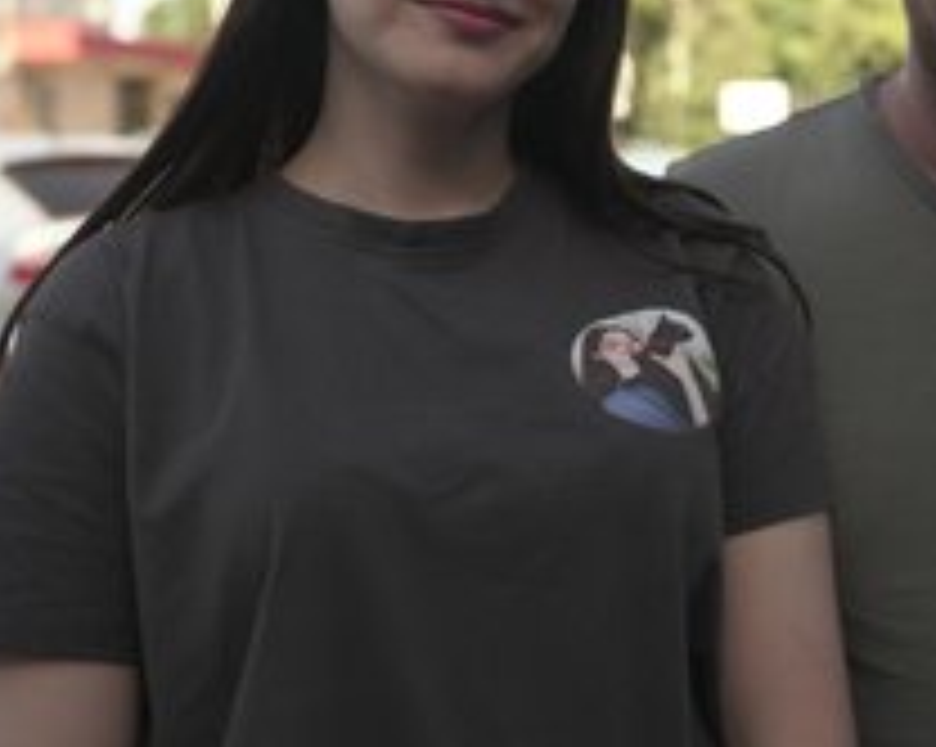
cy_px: 164
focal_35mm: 74
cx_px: 788
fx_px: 2048
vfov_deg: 20.5
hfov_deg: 25.2
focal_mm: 41
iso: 320
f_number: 3.5
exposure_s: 1/80
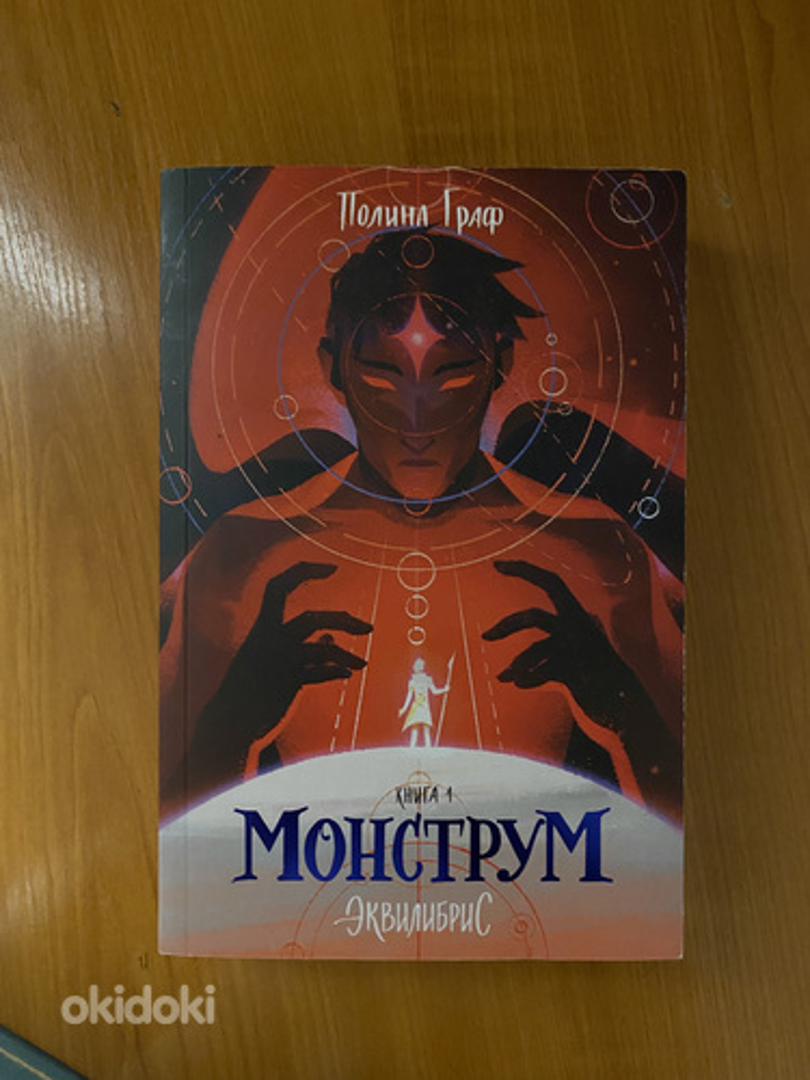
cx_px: 405
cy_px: 540
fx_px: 811
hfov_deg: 53.1
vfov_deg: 67.3
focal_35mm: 26
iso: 500
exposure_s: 1/25
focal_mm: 4.25
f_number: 1.8
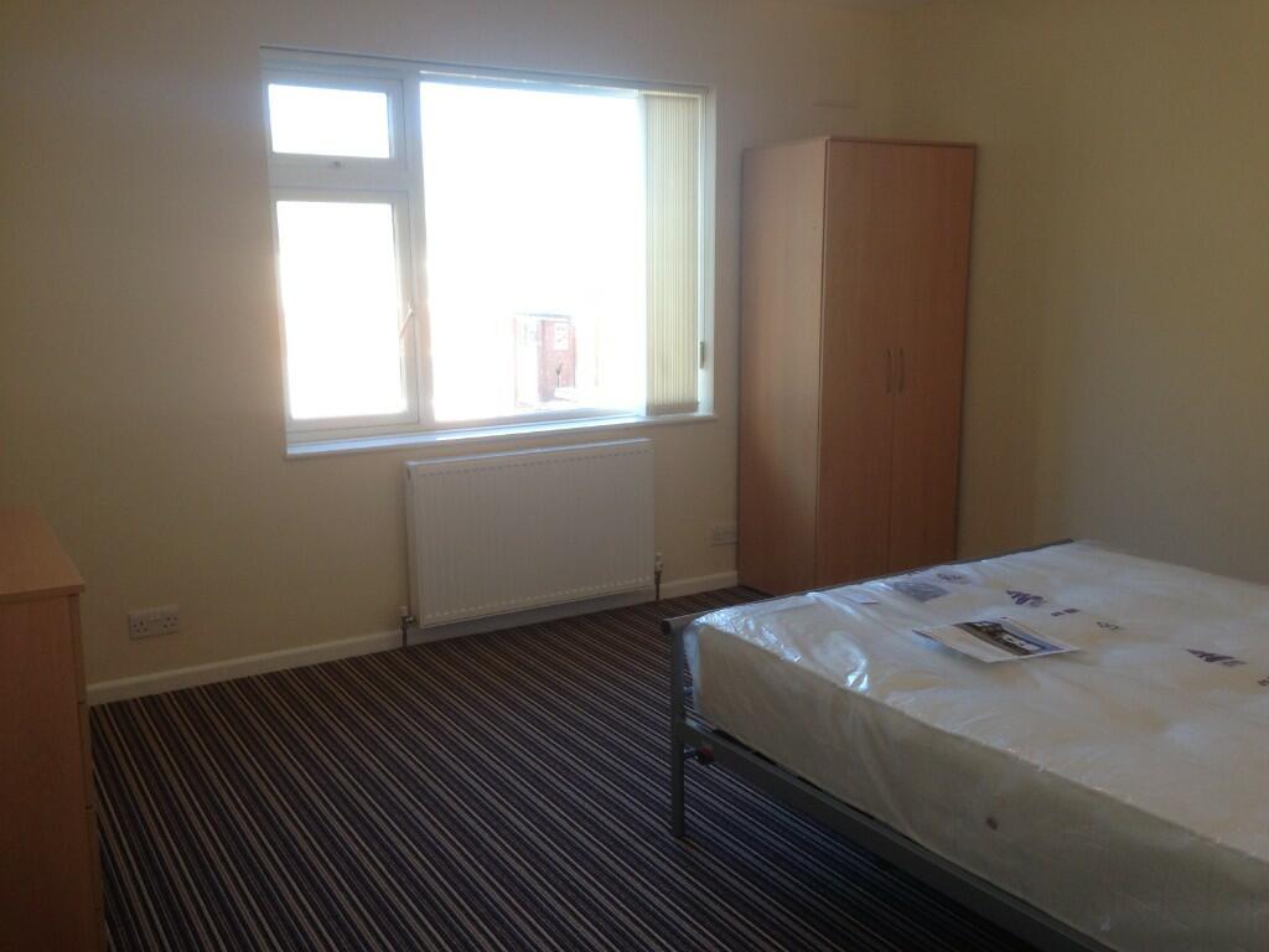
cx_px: 634
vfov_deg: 42.9
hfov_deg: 55.4
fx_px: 1210
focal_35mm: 33
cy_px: 476
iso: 64
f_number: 2.4
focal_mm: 4.12
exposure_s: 1/60
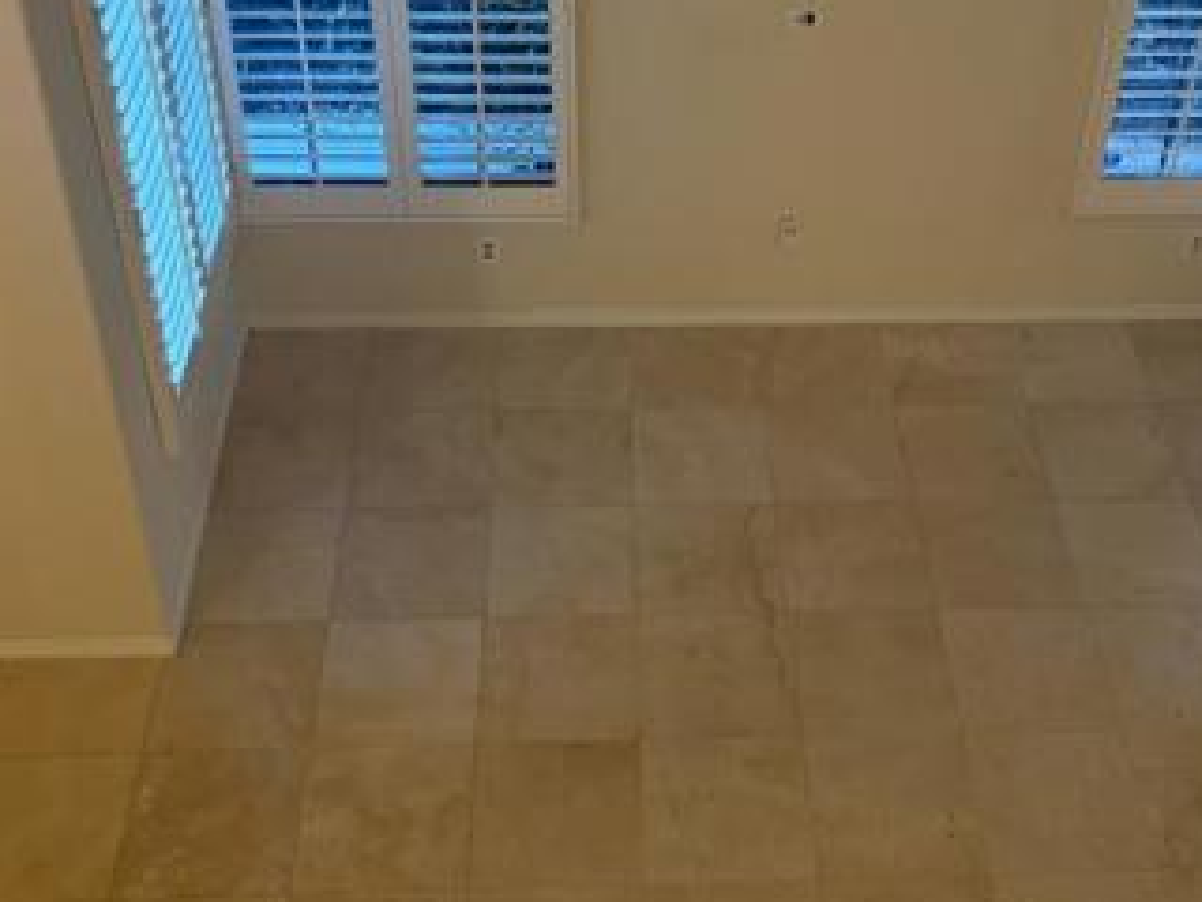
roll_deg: -2.0
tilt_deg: -34.4
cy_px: 267
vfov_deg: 27.8
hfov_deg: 36.7
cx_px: 714
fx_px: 1806
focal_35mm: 52
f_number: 1.6
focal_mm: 5.96
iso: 160
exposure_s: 1/60
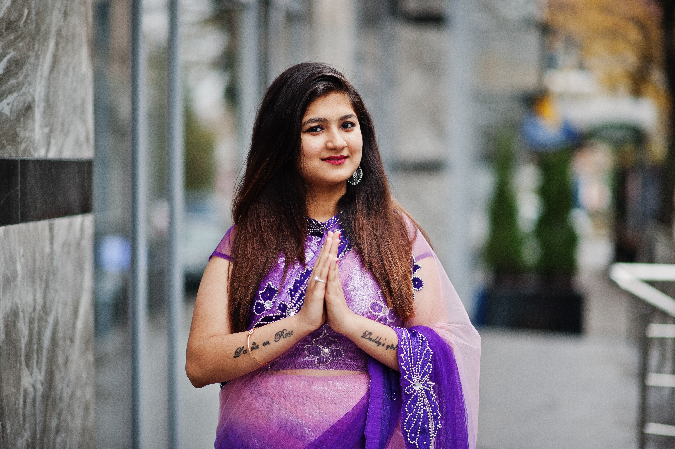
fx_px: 1593
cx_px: 338
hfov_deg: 23.9
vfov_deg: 16.1
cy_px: 224
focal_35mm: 85
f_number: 1.4
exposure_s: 1/640
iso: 200
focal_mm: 85
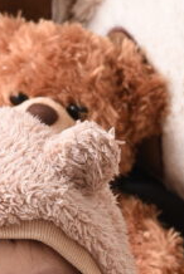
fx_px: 3049
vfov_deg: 5.1
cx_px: -12
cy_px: 375
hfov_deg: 3.5
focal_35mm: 399
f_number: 4.5
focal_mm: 85
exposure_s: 1/160
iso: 640
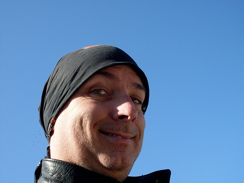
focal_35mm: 49
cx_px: 122
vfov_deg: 29.7
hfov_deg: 38.9
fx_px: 345
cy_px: 92
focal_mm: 8.1
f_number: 9.1
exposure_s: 1/125
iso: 80
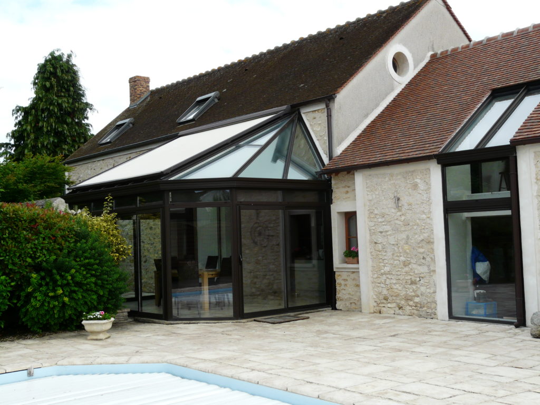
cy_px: 202
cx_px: 270
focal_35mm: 44
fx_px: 686
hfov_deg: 42.9
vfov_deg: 32.9
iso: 100
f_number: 5
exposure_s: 1/250
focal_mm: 7.2
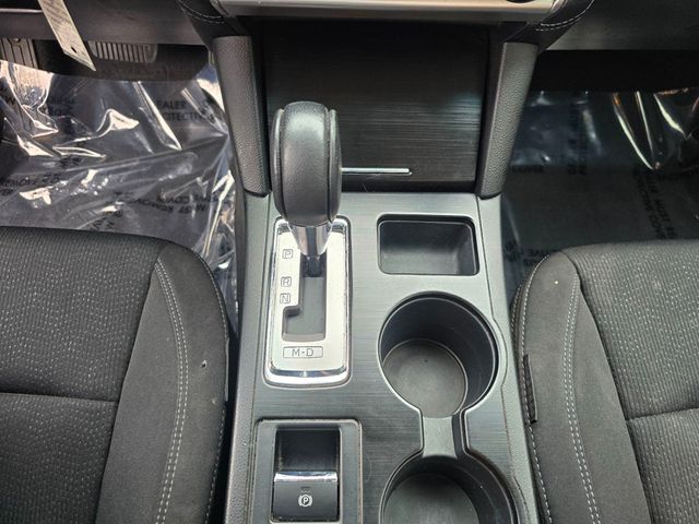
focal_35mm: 23
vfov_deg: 58.9
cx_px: 350
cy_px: 262
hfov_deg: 73.9
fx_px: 464
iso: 250
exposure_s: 1/120
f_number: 1.7
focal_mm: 6.3
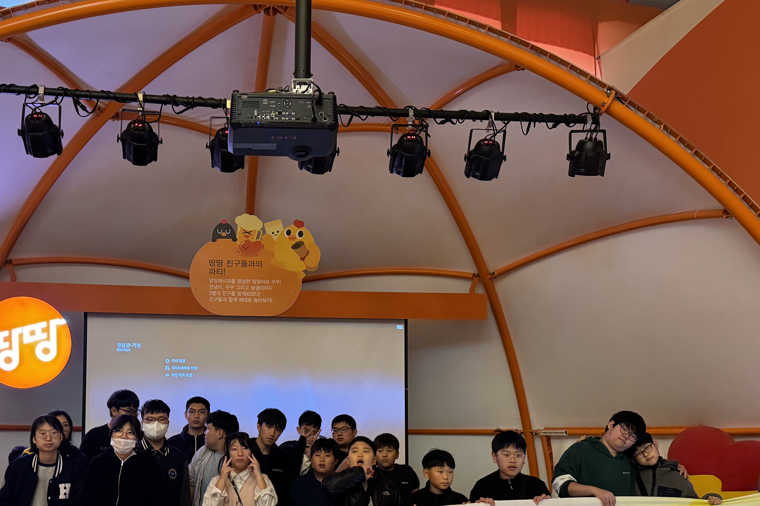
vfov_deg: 35.0
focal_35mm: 37
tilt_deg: +3.3
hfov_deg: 51.3
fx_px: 781
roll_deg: -0.6
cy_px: 391
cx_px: 284
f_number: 1.78
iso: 640
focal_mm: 6.76
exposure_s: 1/60
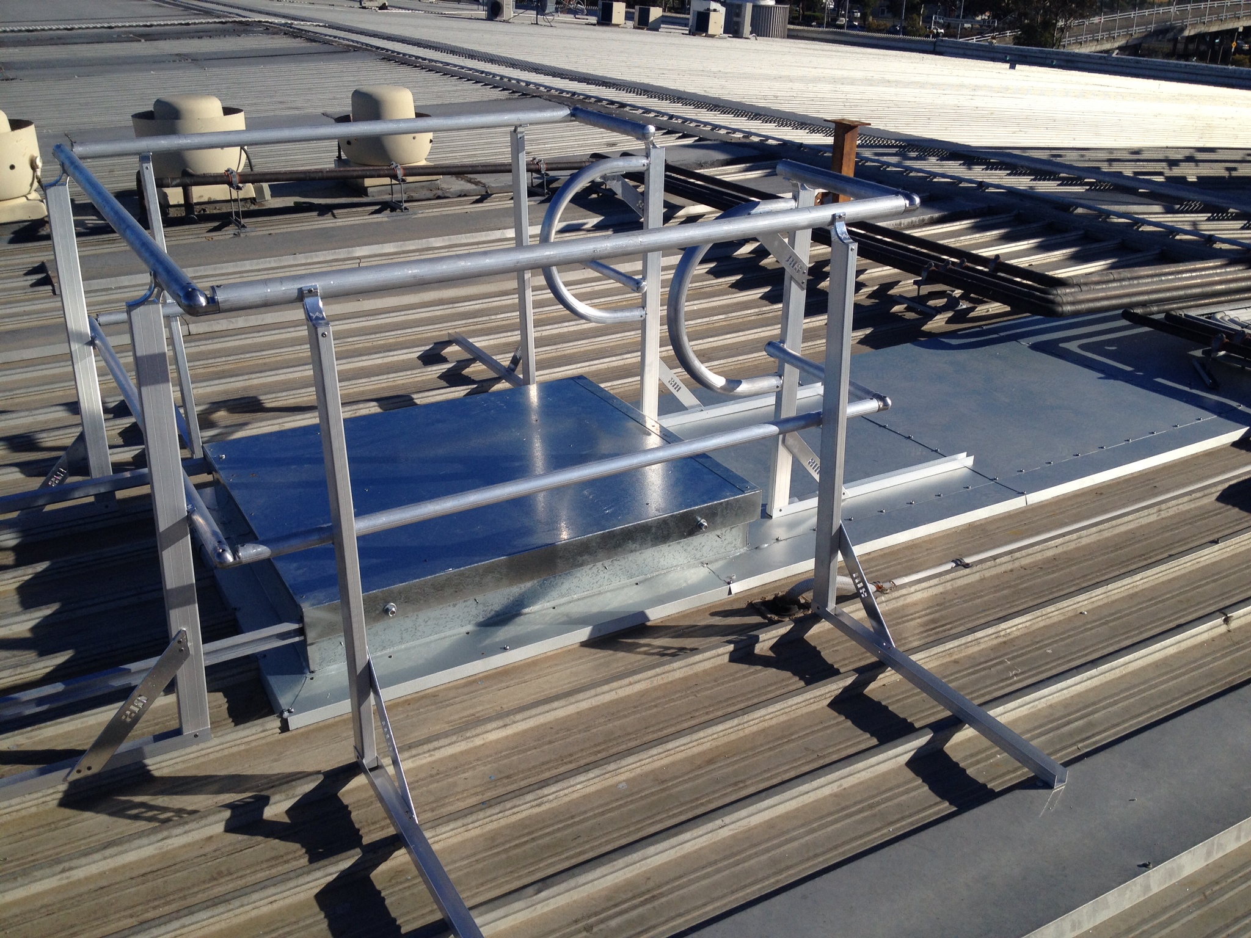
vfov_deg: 40.7
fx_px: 1265
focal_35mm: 35
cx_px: 626
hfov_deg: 52.6
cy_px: 469
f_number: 2.4
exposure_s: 1/2513
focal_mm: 4.28
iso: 50
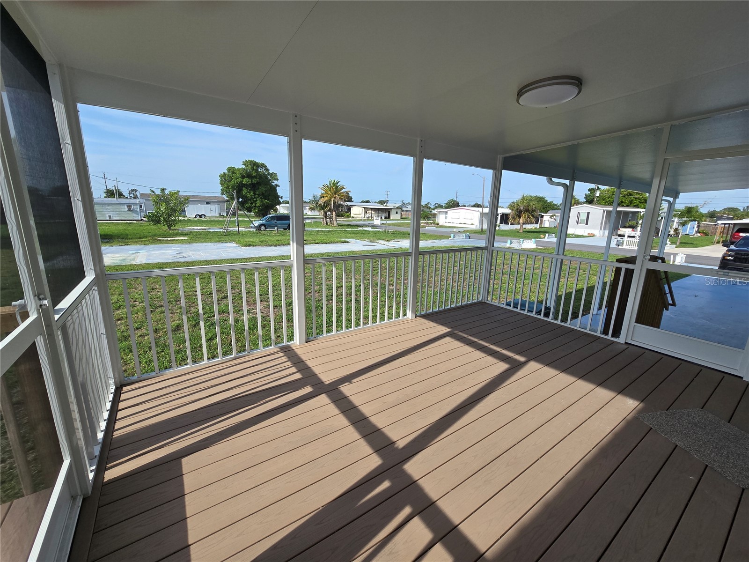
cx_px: 374
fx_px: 281
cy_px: 281
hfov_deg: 106.2
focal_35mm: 13
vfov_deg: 89.9
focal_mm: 2.2
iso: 50
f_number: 2.2
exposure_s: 1/917
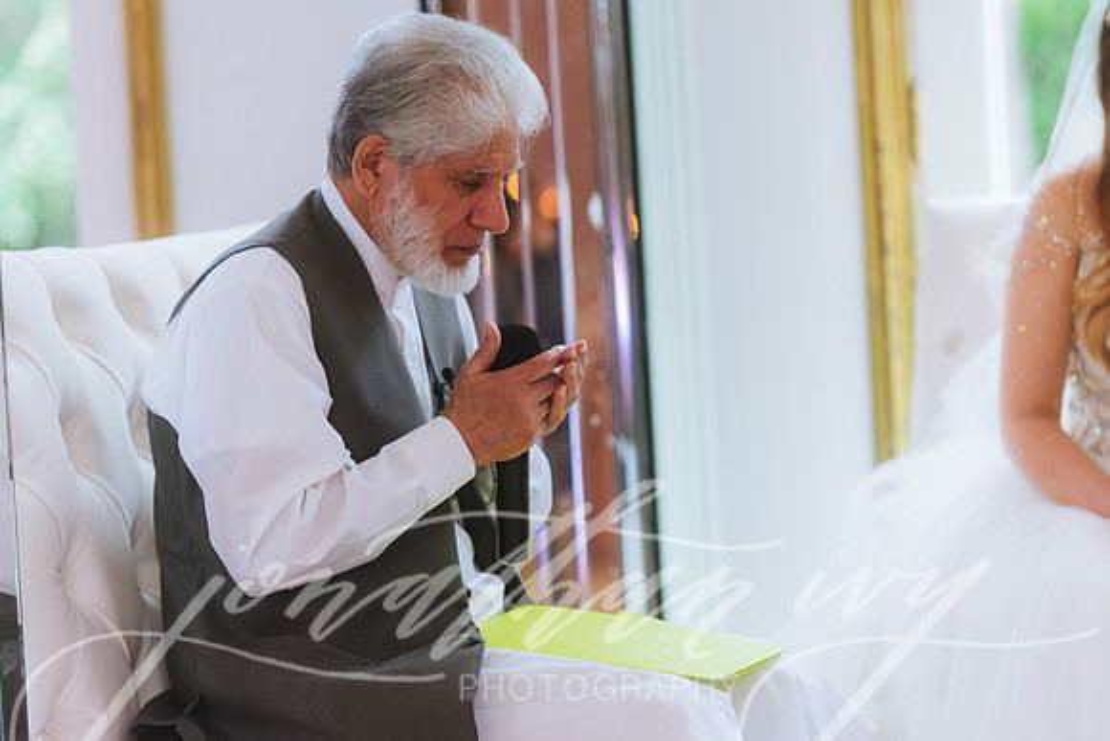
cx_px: 555
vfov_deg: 8.3
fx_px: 5088
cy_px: 370
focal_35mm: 165
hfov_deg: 12.4
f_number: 2.8
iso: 1250
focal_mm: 165
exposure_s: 1/200
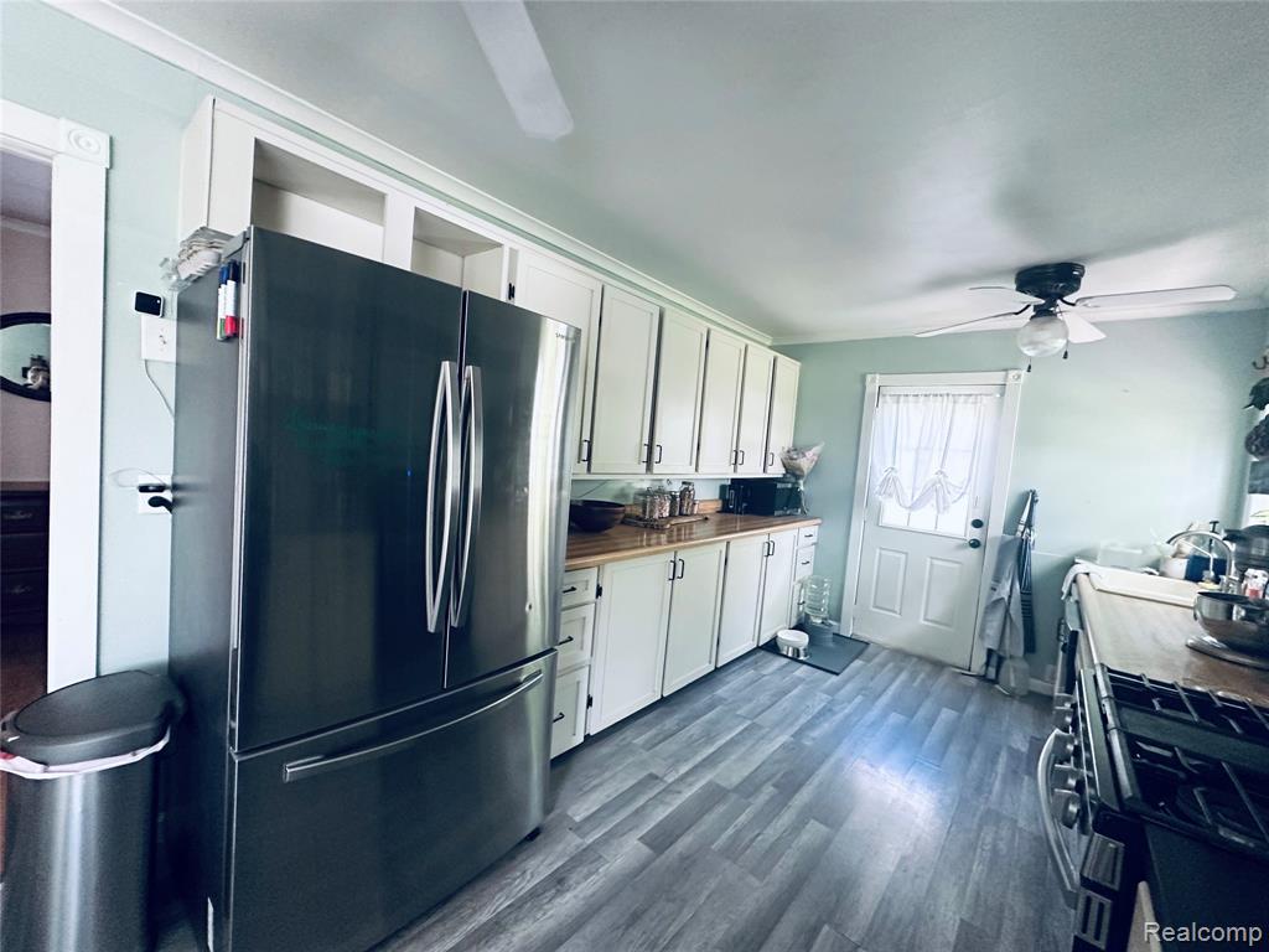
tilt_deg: -3.9
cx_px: 634
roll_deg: -4.6
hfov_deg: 102.1
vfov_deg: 85.7
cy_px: 476
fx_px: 513
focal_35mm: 14
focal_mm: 2.22
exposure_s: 1/60
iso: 400
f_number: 2.2
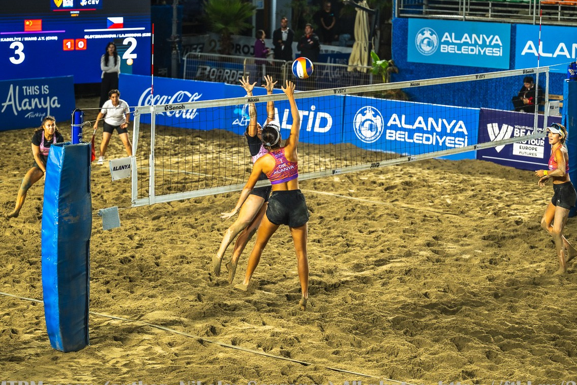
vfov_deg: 14.1
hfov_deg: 21.0
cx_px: 293
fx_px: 1554
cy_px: 186
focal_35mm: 97
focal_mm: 86
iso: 800
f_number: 2.8
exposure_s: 1/1000
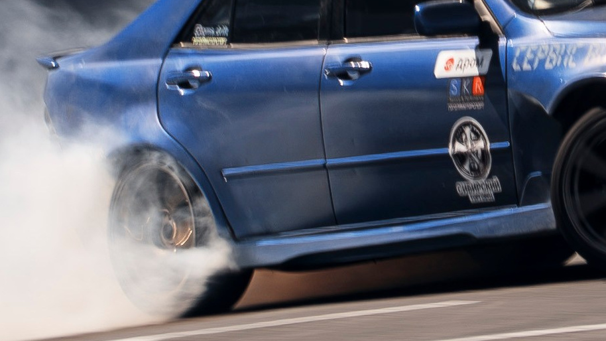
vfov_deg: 0.9
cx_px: 475
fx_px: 21611
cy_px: 104
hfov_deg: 1.6
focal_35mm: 1345
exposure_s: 1/125
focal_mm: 200
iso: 100
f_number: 11
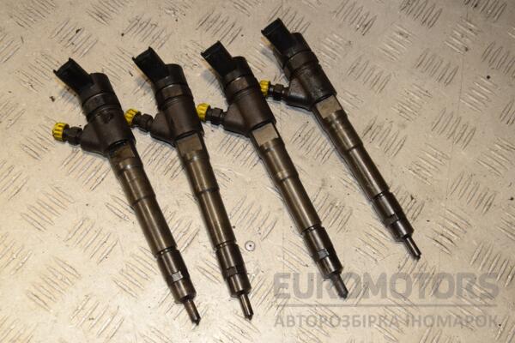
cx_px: 258
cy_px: 172
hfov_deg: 37.9
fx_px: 751
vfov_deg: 25.8
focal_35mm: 52
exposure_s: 1/200
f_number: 8
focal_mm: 35
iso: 800
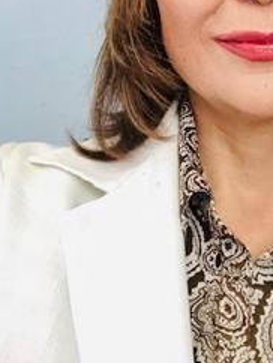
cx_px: 268
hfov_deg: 21.6
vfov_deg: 28.7
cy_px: 68
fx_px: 693
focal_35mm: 66
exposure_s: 1/60
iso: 320
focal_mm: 2.87
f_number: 2.2
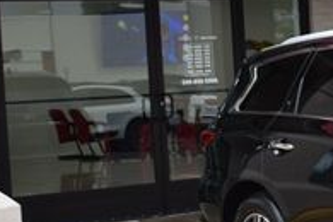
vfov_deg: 10.7
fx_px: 1184
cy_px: 133
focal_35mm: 128
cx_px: 415
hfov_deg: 15.4
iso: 400
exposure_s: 1/160
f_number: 9
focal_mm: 26
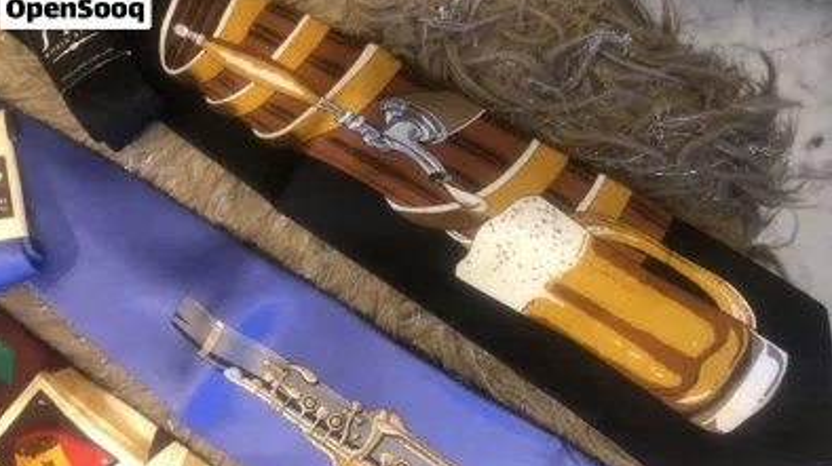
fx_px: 683
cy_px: 261
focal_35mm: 31
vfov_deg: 37.6
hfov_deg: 62.7
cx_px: 412
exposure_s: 1/17
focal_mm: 3.99
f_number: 1.8
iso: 100
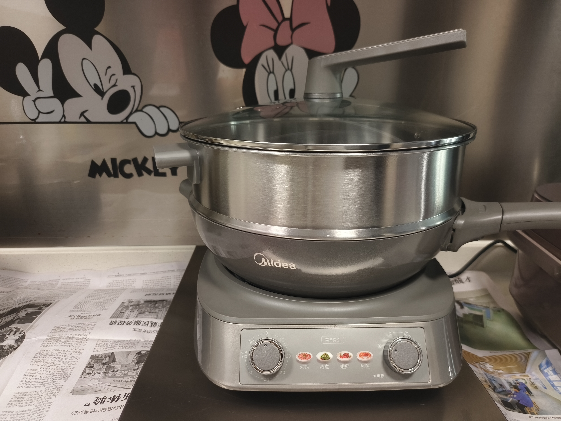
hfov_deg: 73.9
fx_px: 373
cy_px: 210
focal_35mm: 23
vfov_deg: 58.9
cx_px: 280
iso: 616
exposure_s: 1/50
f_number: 1.75
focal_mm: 5.5
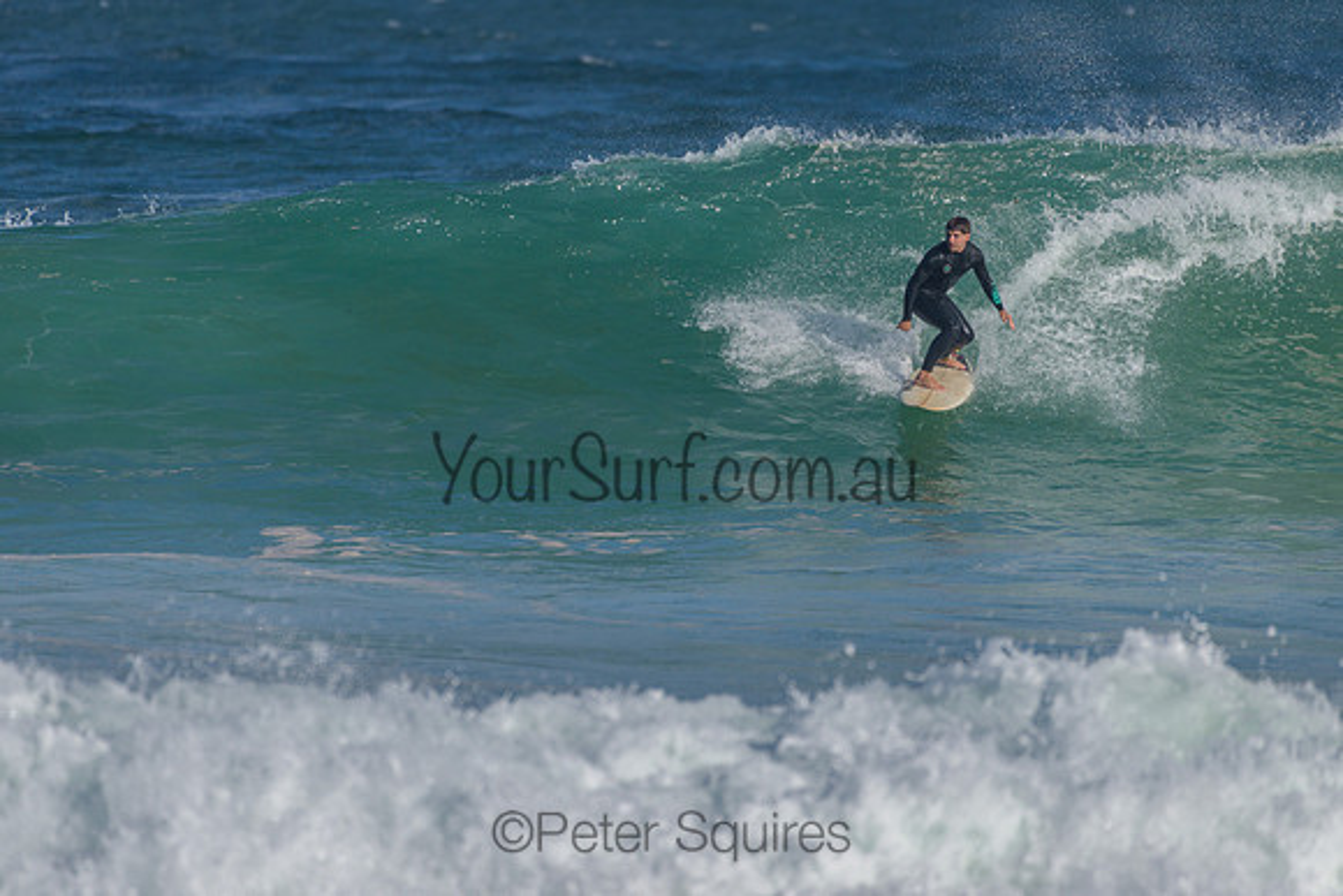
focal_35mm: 613
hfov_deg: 3.4
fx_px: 22856
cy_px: 354
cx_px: 735
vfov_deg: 2.2
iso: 125
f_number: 5.6
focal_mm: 500
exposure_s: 1/2000
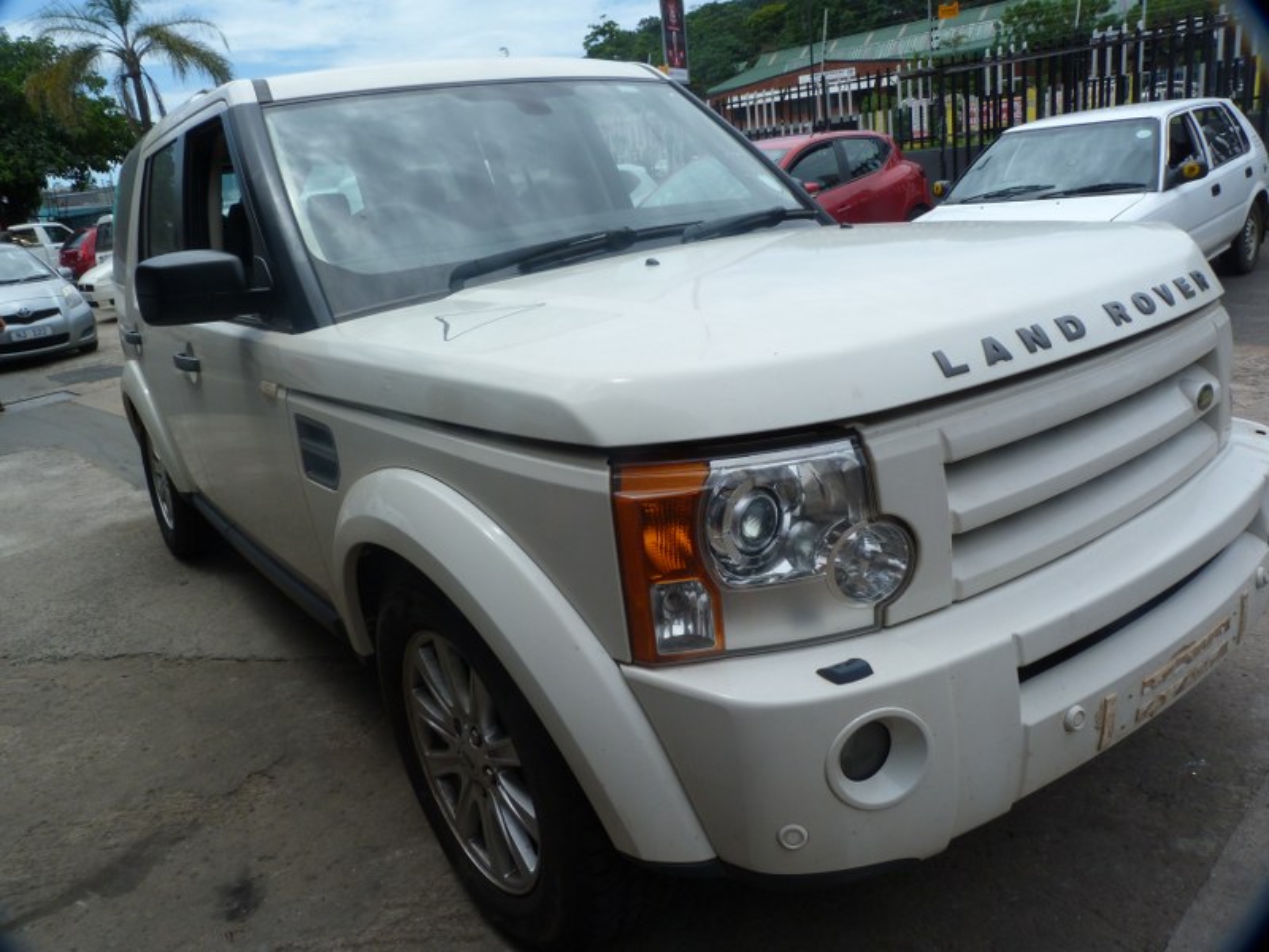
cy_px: 476
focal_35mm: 25
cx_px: 634
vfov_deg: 54.9
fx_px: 916
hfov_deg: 69.4
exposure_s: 1/400
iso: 80
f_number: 5.6
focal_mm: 4.5
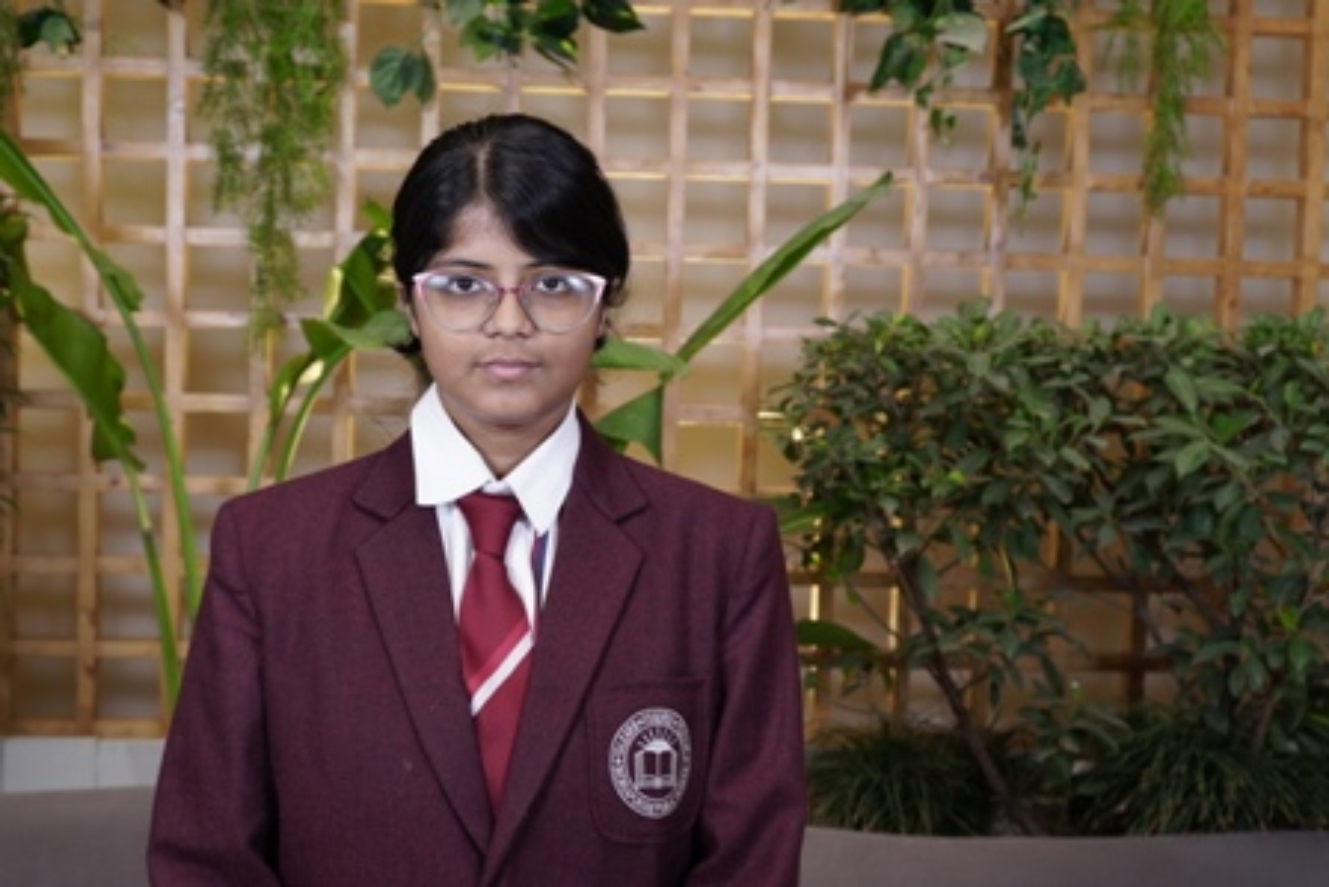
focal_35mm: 49
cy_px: 444
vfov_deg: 27.5
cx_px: 664
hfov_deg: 40.3
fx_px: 1809
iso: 320
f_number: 4
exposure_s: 1/80
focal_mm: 33
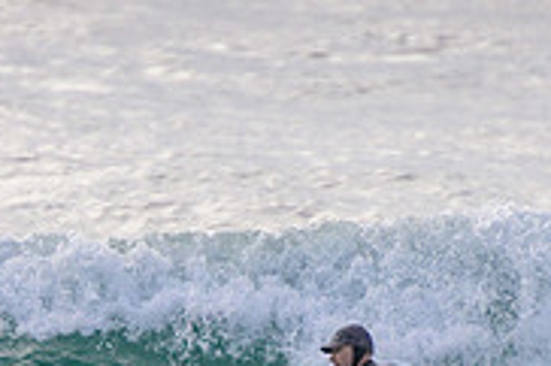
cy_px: 526
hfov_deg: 1.2
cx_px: 85
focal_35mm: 1758
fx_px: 26882
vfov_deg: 0.8
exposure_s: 1/2000
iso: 280
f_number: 5.6
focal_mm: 400
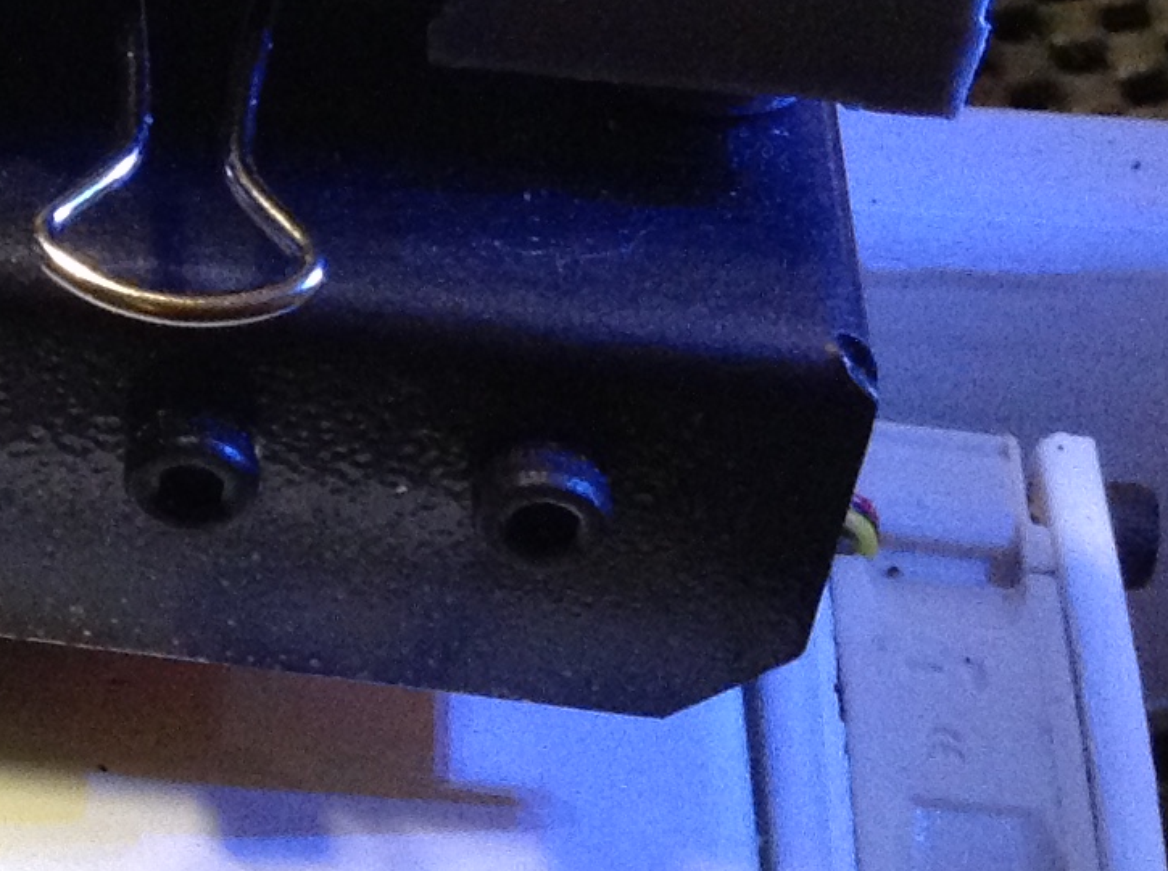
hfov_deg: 15.4
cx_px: -598
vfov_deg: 12.4
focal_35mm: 118
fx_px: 3974
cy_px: -6
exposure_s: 1/24
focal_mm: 3.3
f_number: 2.4
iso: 200
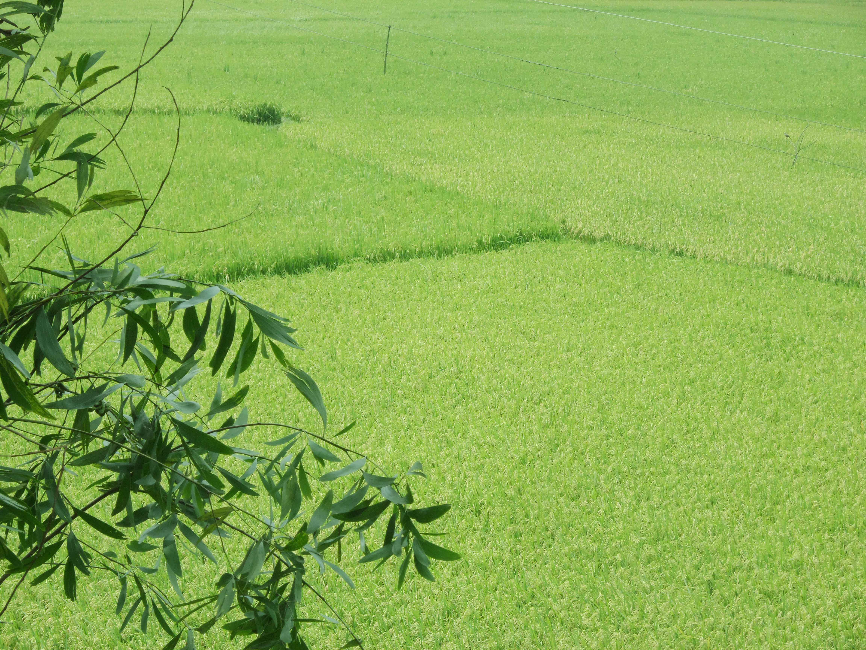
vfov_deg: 14.8
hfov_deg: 19.6
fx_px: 2502
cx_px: 433
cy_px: 325
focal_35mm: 100
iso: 80
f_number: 5.4
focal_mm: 17.9
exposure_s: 1/500
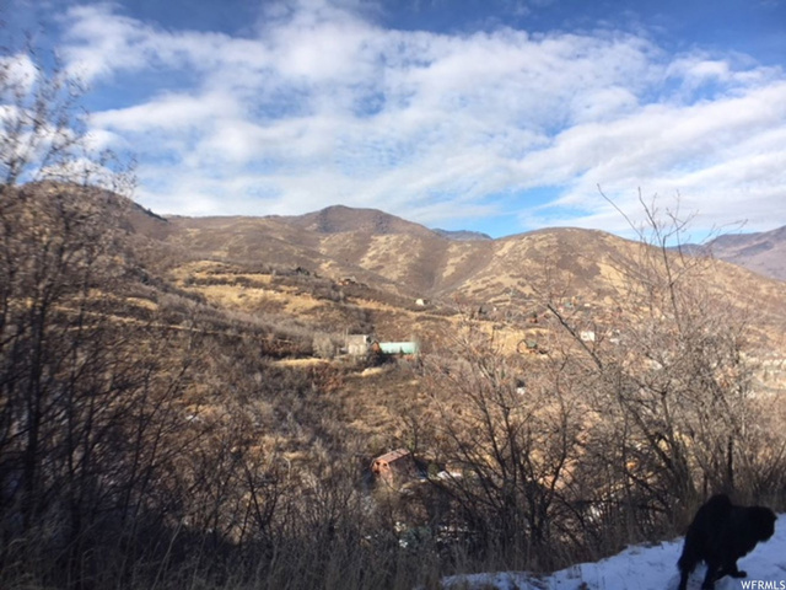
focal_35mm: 29
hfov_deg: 61.7
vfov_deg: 48.2
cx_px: 393
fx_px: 658
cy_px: 295
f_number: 2.2
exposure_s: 1/1241
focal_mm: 4.15
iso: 25
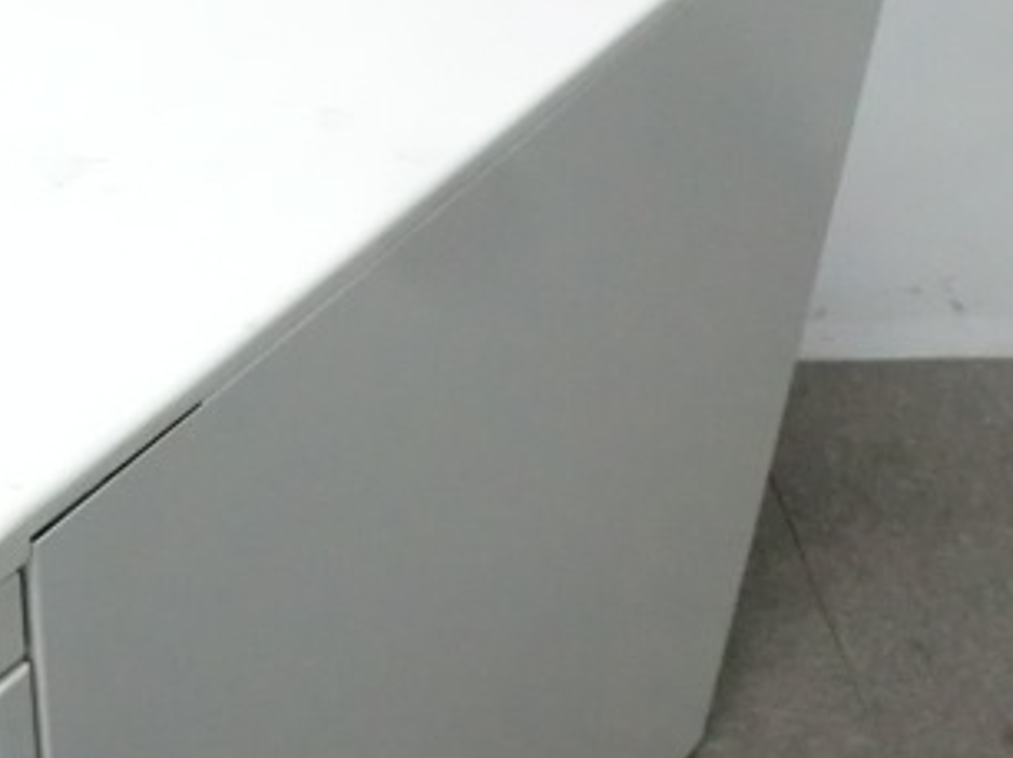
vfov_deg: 21.8
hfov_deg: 27.7
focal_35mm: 67
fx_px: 1959
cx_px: 63
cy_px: 258
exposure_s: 1/50
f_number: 3.5
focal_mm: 5.8
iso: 800
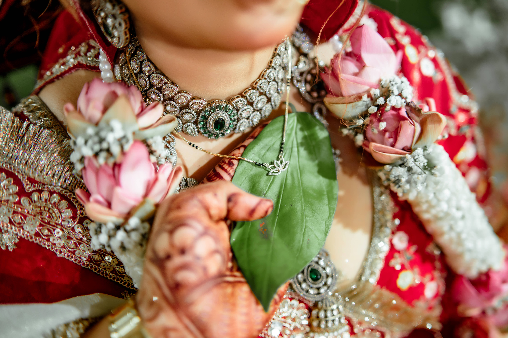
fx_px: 494
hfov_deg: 54.4
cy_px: 169
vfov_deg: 37.9
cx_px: 254
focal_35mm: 35
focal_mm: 35
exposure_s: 1/250
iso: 320
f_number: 1.4
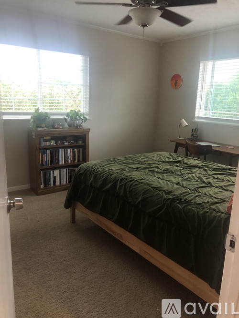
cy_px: 159
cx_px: 120
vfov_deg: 63.5
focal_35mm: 28
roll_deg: -0.7
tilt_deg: -12.8
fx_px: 258
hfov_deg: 49.7
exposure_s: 1/20
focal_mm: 3.99
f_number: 1.8
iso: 40
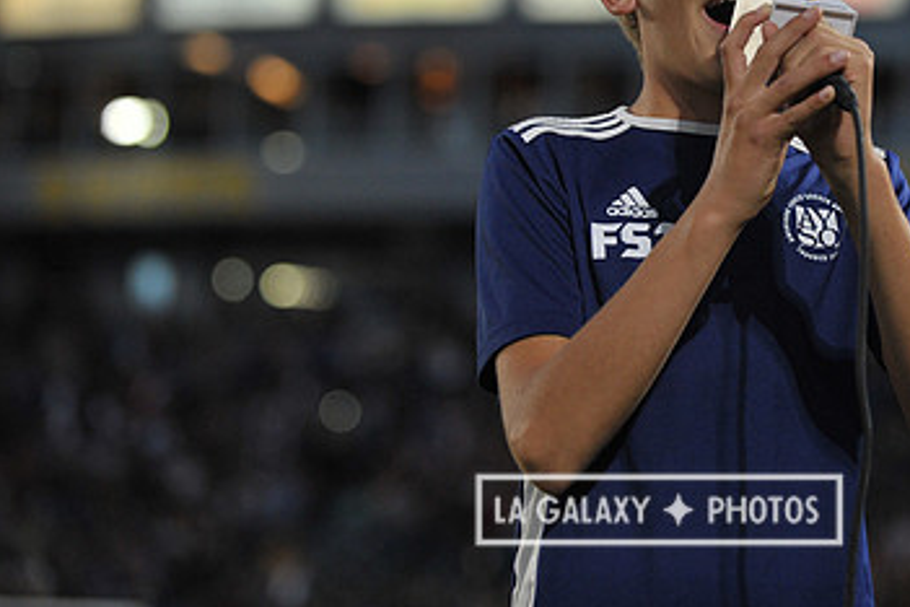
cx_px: 659
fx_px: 4095
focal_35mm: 162
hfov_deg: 12.7
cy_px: 119
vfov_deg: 8.5
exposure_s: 1/1000
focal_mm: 98
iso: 1600
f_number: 2.8
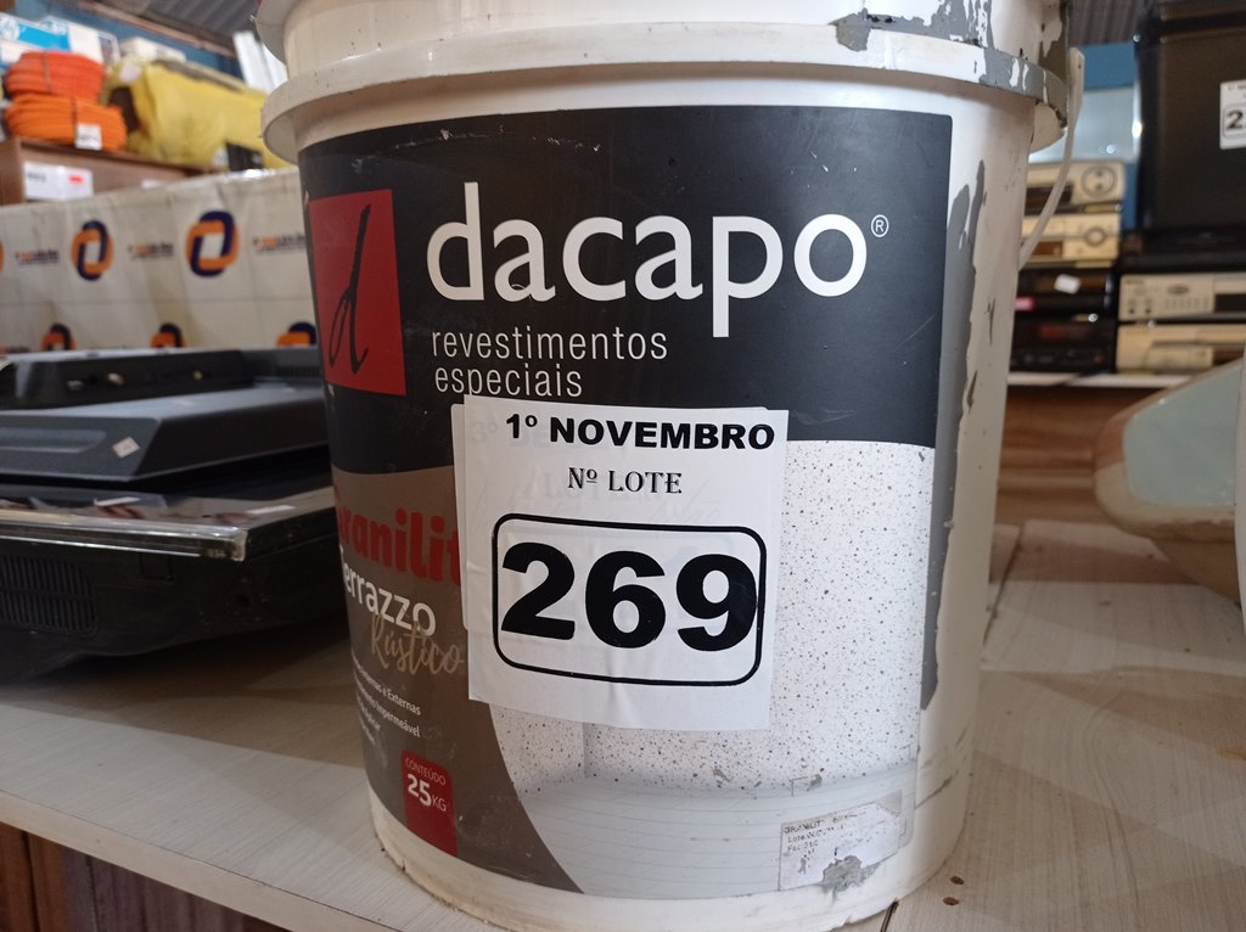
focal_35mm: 28
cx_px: 623
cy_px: 466
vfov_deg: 49.7
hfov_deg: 63.5
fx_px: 1007
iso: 298
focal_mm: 4.7
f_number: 1.79
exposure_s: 1/30
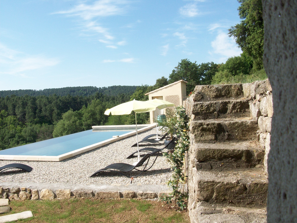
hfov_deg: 54.0
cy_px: 112
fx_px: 292
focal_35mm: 34
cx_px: 148
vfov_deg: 41.8
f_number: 5.5
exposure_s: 1/240
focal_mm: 5.7
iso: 64
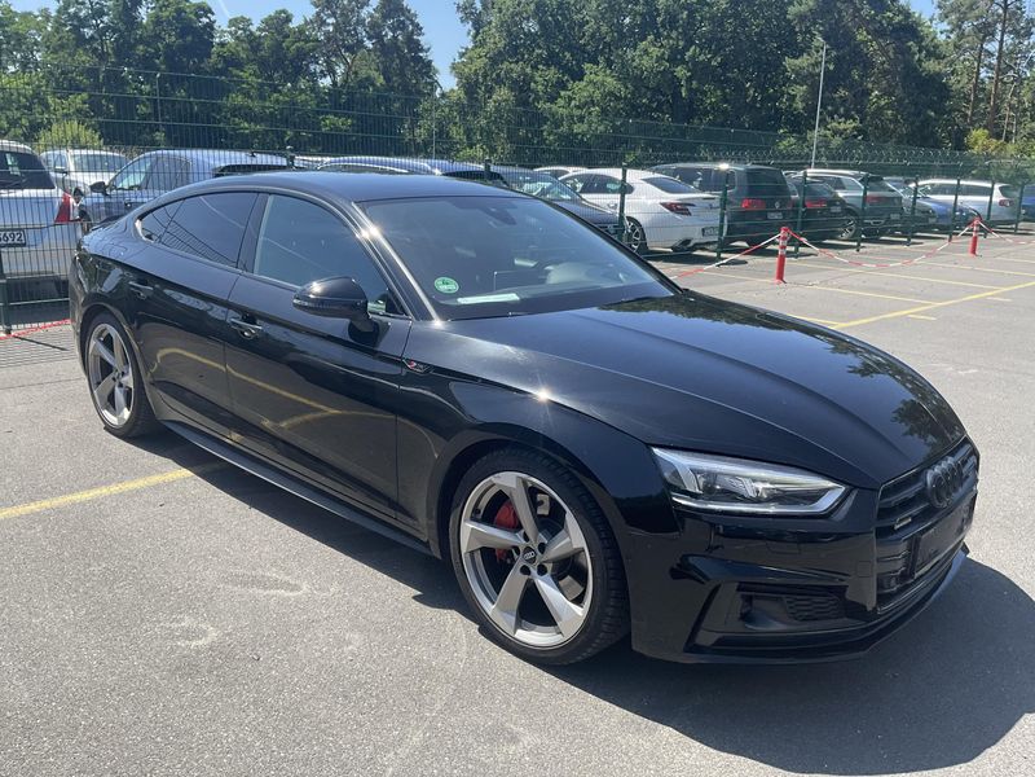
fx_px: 867
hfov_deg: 61.7
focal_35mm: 29
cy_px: 388
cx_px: 518
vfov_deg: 48.2
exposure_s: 1/719
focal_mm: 3
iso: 25
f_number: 1.8
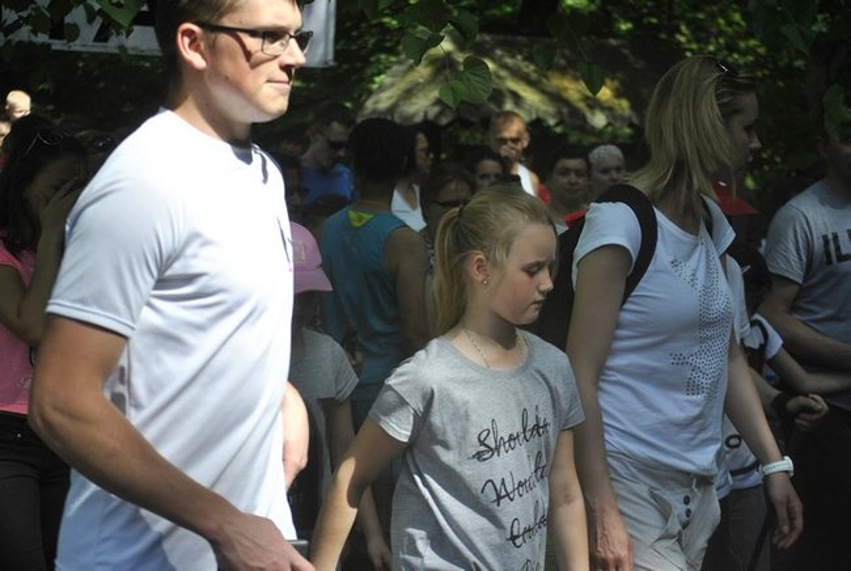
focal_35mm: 82
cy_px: 286
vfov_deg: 16.6
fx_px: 1954
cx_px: 426
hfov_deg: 24.6
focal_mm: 55
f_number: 4
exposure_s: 1/1000
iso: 200
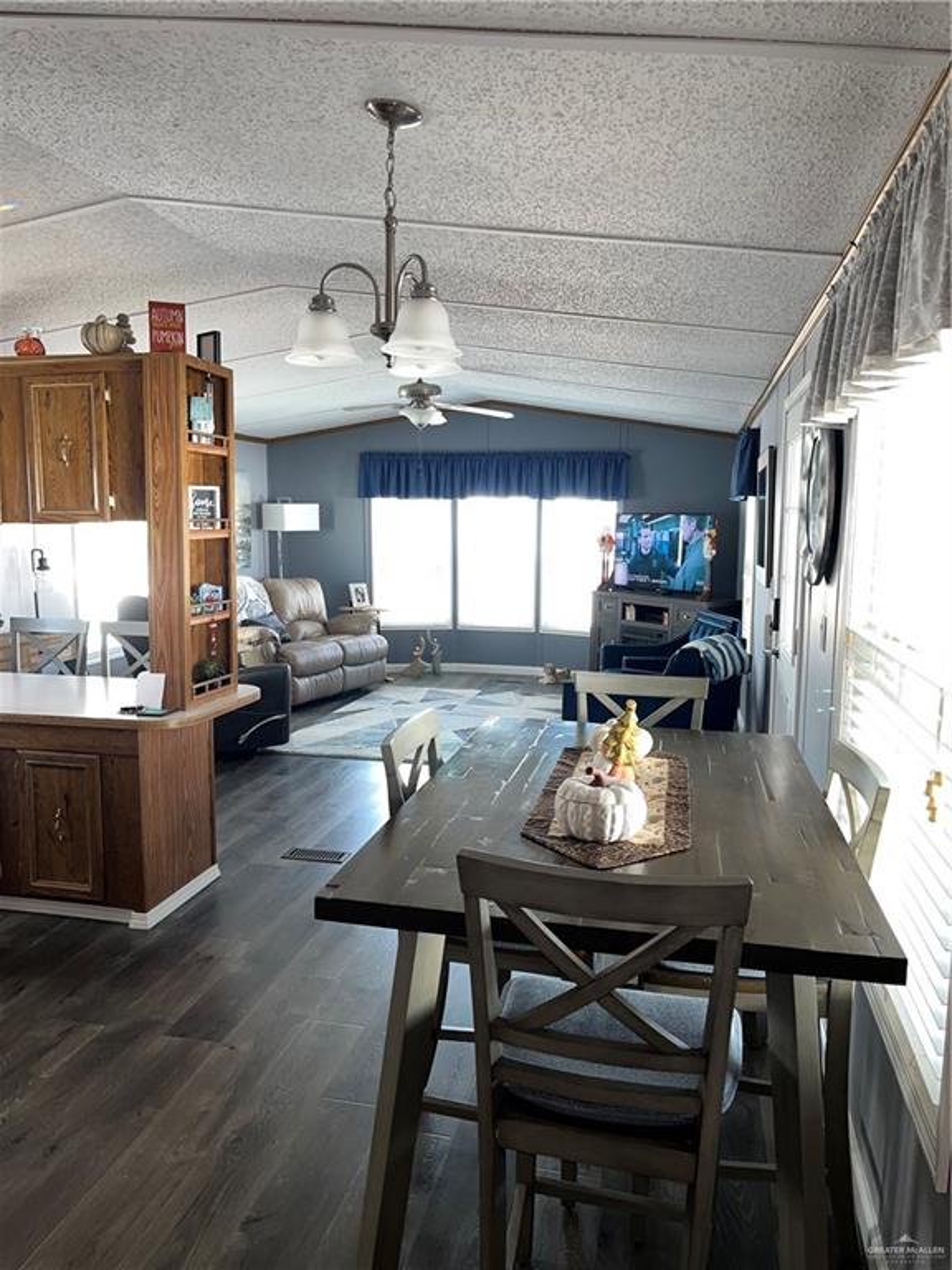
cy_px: 635
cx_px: 476
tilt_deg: -7.0
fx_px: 953
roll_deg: -0.6
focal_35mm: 26
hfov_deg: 53.1
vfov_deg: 67.3
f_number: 1.6
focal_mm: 5.1
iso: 64
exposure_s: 1/37
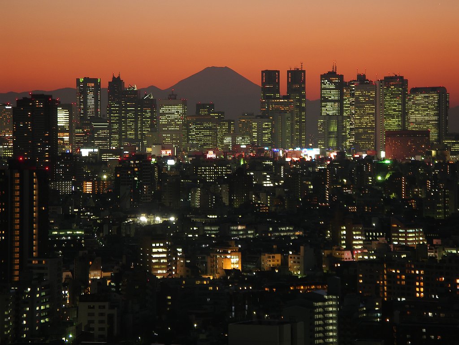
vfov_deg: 7.9
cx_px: 230
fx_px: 2481
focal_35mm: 187
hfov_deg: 10.6
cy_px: 172
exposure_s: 2
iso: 100
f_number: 4.6
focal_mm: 39
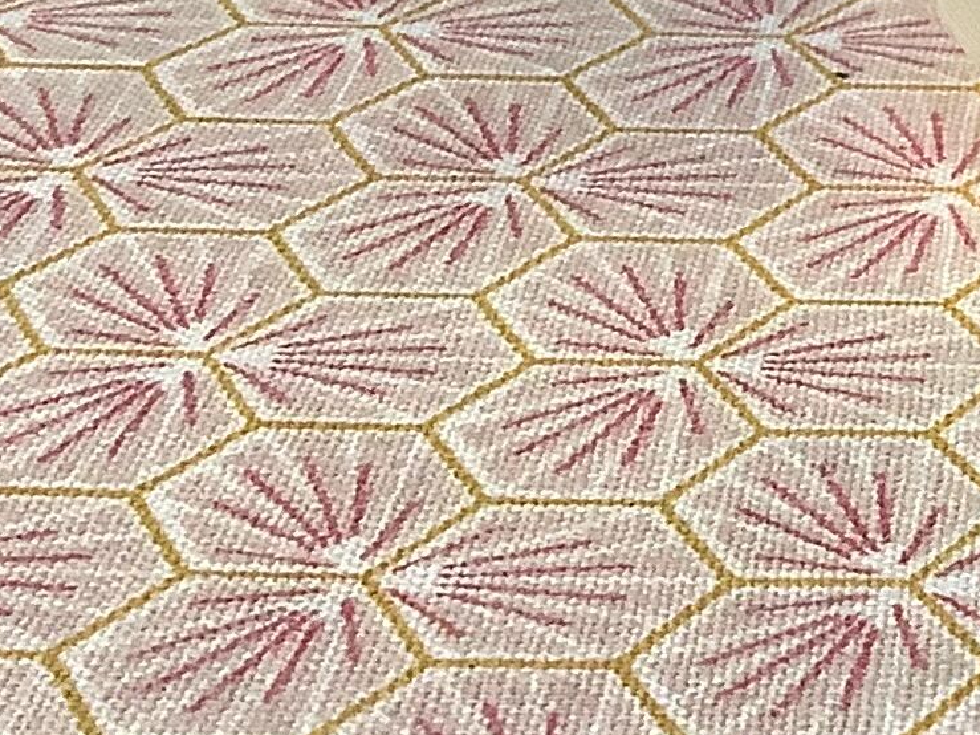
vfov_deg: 10.4
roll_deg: -1.5
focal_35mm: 137
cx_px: 1521
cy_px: -403
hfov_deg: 13.5
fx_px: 3878
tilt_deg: -13.4
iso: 100
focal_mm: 3.3
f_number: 2.4
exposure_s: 1/120
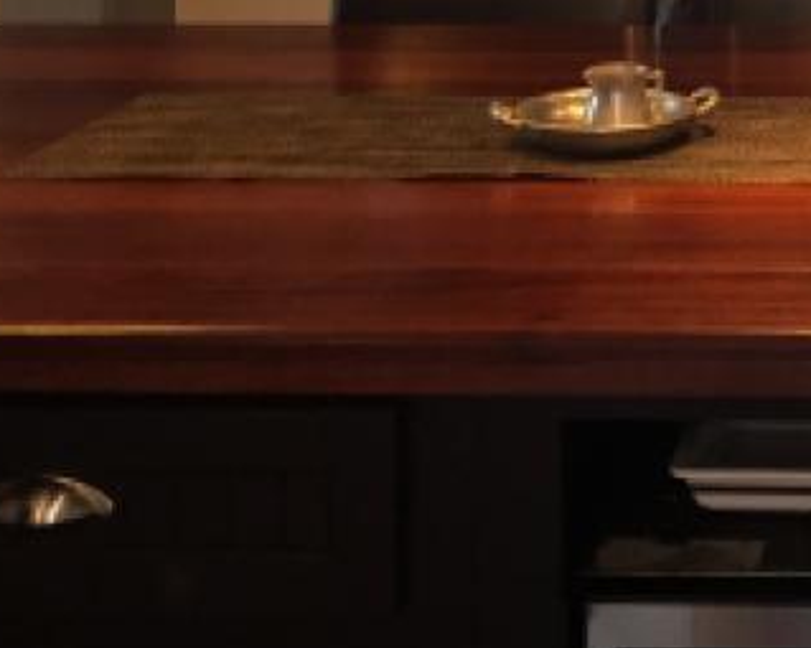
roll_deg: -1.1
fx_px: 2184
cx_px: 938
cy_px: -288
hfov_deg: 19.9
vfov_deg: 15.7
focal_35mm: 91
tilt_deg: -3.2
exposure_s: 1/30
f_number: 2.2
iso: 160
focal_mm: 4.15
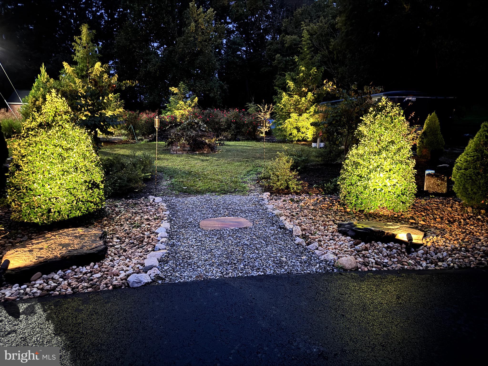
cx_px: 244
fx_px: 338
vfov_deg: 56.8
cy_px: 183
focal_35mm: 24
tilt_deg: -11.0
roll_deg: -1.4
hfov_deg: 71.6
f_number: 1.78
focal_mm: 6.76
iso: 1250
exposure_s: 1/5
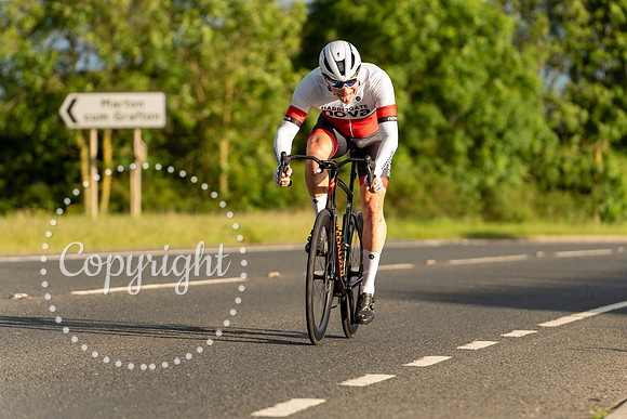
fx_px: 3401
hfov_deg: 10.5
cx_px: 333
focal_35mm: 195
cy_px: 176
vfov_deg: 7.0
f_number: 3.5
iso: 250
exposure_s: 1/500
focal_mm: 165
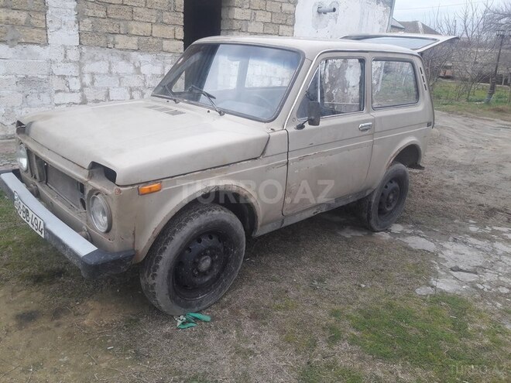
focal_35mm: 28
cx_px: 256
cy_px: 192
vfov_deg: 49.7
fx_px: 413
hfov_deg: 63.4
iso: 40
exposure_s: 1/204
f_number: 1.9
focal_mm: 3.7
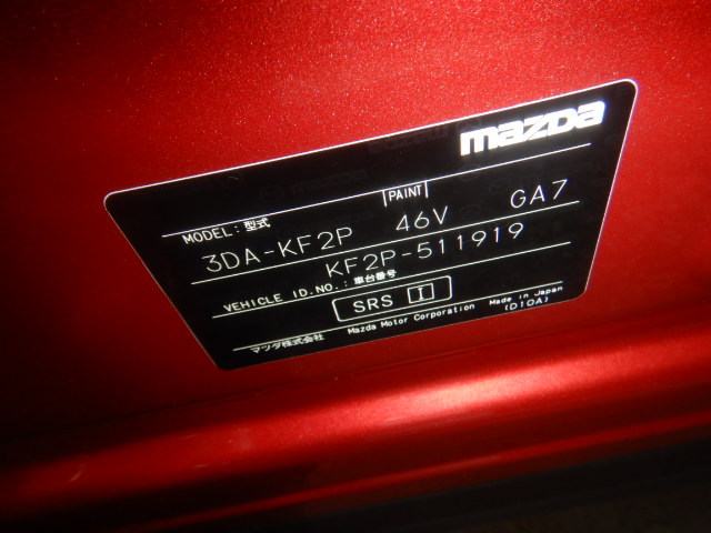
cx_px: 356
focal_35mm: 24
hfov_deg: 71.6
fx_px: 493
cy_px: 266
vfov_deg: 56.8
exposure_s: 1/30
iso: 200
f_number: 2.8
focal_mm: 4.3
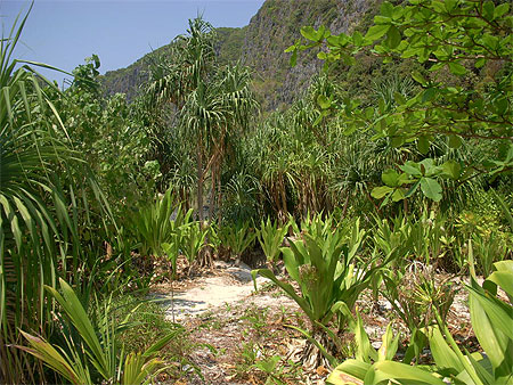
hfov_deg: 49.0
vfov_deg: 37.8
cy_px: 192
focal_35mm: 38
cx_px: 256
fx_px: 563
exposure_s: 1/800
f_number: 3.3
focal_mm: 6.3
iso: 100
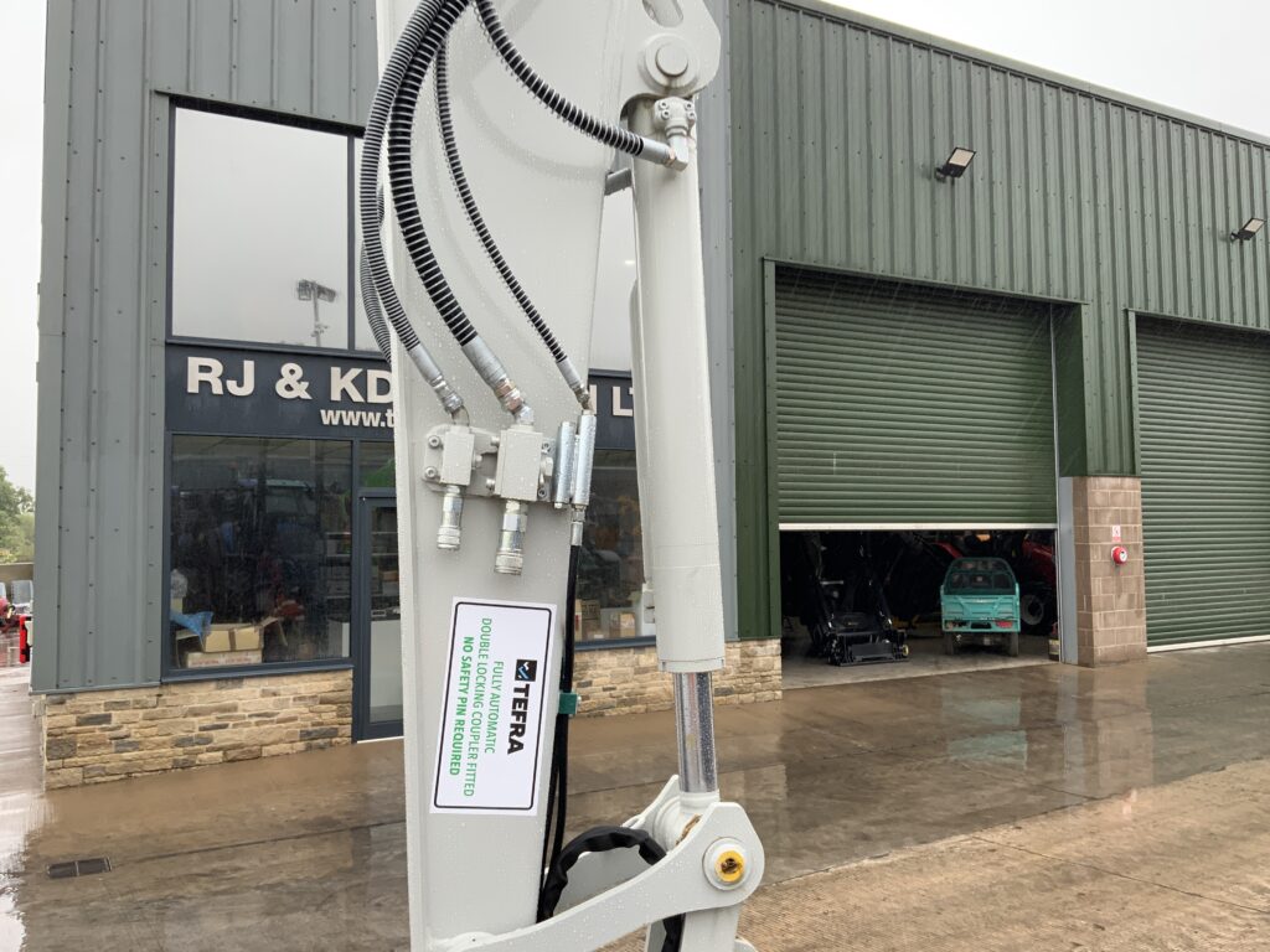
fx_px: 1064
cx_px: 635
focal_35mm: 29
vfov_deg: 48.2
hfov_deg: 61.7
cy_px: 476
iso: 16
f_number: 1.8
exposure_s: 1/257
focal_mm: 3
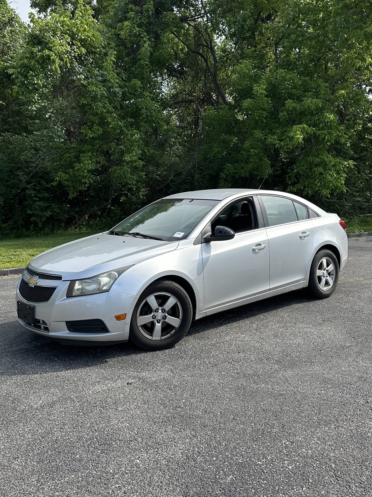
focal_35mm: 24
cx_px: 186
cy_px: 248
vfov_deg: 71.6
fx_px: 344
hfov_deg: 56.8
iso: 80
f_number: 1.78
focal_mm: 6.86
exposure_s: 1/1949
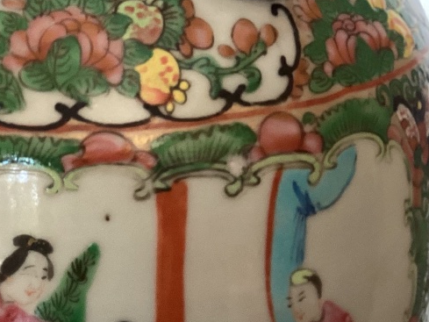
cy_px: 216
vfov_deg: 19.3
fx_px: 942
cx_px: 57
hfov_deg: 25.0
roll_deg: -0.4
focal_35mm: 76
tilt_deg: -23.7
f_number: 2.4
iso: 320
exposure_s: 1/60
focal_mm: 3.3
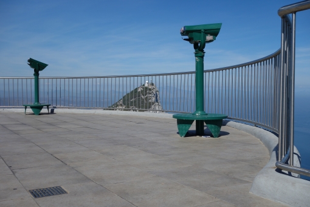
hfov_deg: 48.5
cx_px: 155
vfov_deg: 33.4
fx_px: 344
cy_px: 104
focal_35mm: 40
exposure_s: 1/800
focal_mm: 14.75
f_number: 6.3
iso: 125
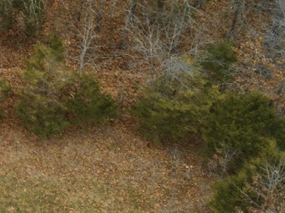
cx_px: -254
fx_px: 930
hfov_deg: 14.8
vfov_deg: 11.9
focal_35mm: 113
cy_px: -189
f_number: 1.7
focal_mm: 6.7
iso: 100
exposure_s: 1/240
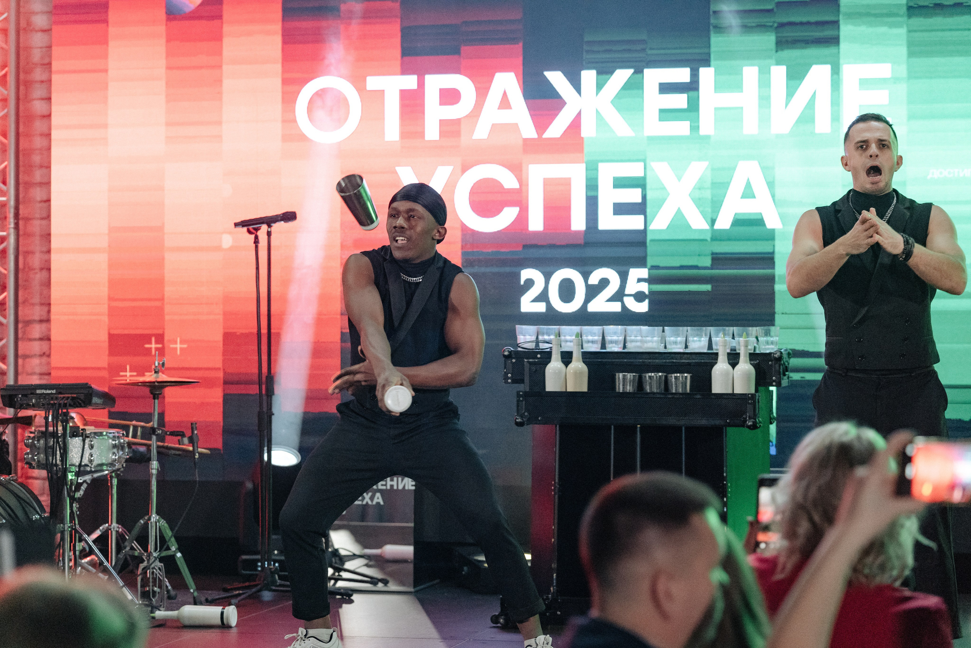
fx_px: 2454
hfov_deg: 22.4
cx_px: 486
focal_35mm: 91
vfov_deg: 15.0
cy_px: 324
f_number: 3.5
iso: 6400
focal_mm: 91
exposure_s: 1/400
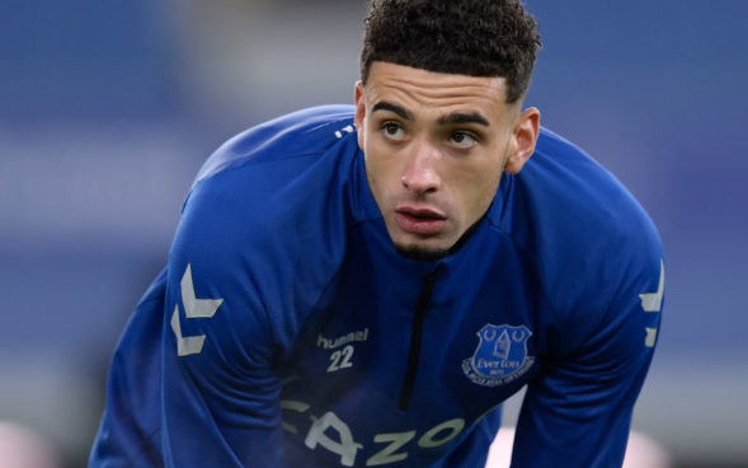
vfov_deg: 2.5
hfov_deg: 4.0
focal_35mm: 532
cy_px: 243
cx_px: 396
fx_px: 10844
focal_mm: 400
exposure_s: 1/1000
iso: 1600
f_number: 3.2
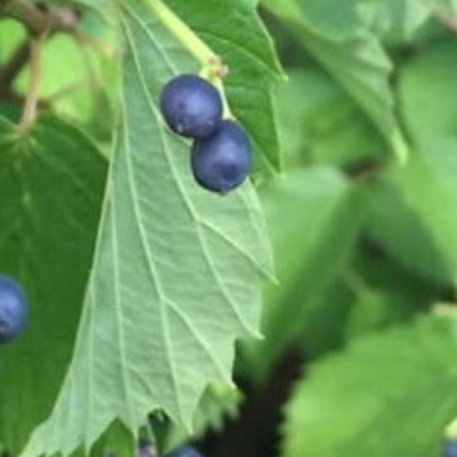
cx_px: -37
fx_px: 1658
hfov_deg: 15.3
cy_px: -203
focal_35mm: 111
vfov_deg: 14.7
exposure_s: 1/302
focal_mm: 4.15
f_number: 2.2
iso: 32
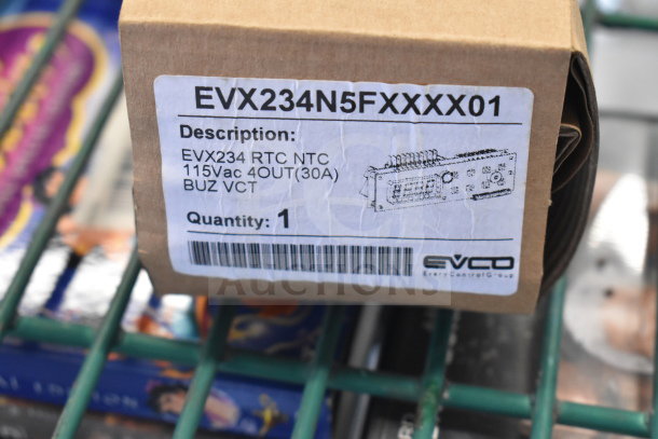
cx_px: 329
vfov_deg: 18.9
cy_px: 220
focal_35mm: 72
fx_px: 1316
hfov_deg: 28.1
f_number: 5.3
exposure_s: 1/80
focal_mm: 48
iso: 2500
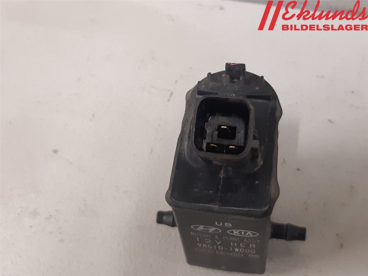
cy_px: 138
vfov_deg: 53.1
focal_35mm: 26
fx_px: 276
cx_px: 184
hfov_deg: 67.3
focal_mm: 3.93
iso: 250
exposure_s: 1/50
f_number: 1.7
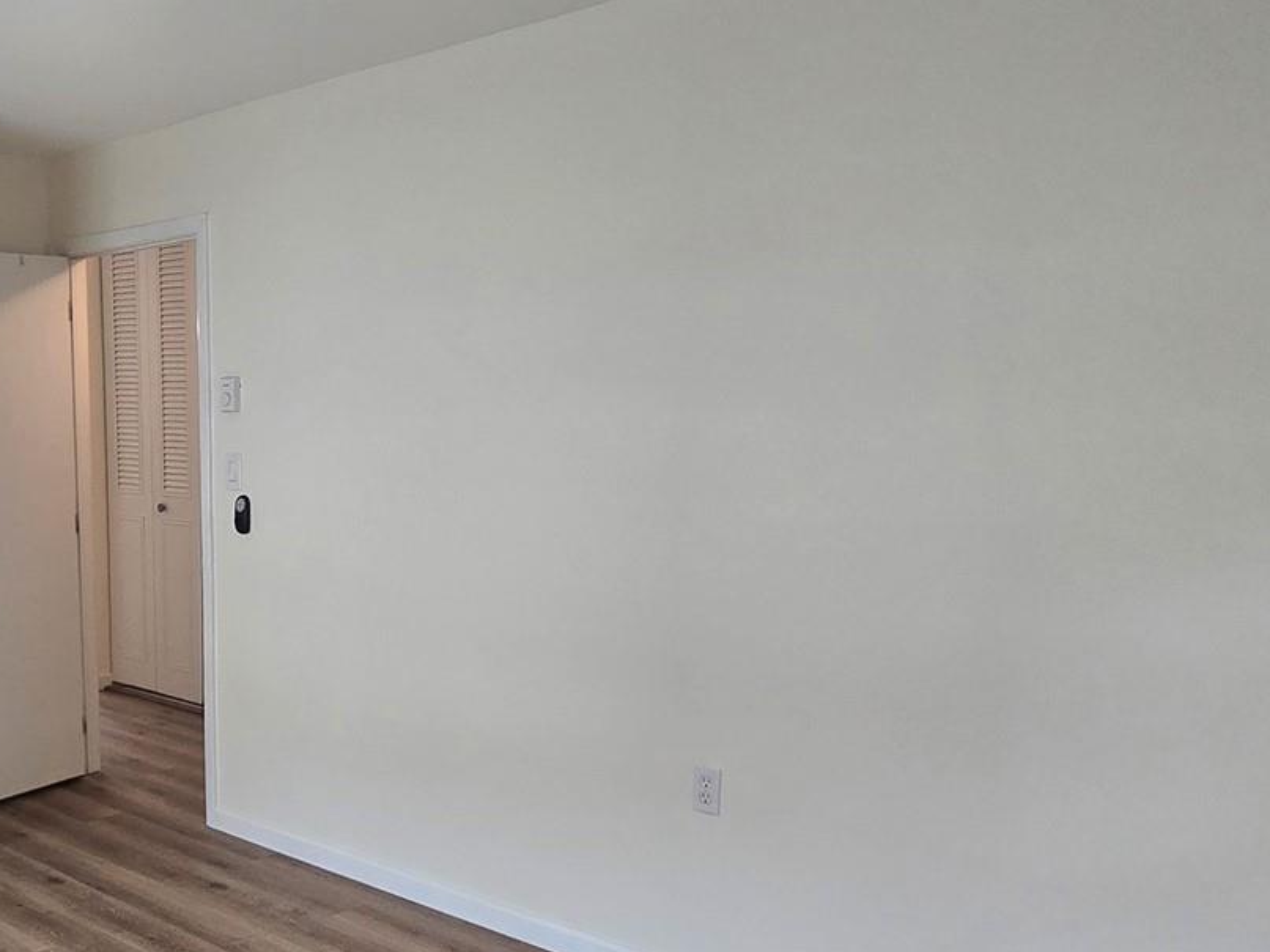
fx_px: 1211
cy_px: 579
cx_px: 176
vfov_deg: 42.7
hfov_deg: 50.4
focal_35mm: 33
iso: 160
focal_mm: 2.2
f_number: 2.2
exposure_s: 1/60.2
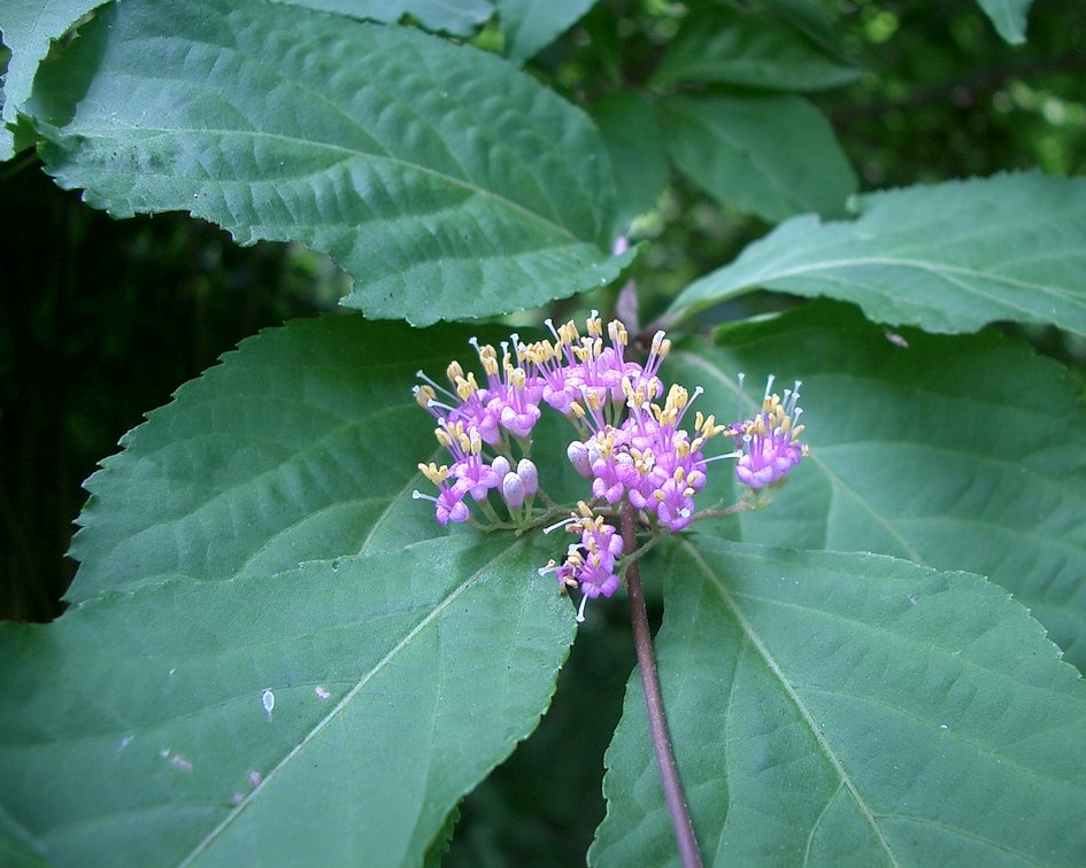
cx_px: 578
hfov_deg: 49.1
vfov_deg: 40.1
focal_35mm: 37
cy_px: 428
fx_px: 1189
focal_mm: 5.8
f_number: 2.6
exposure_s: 1/60
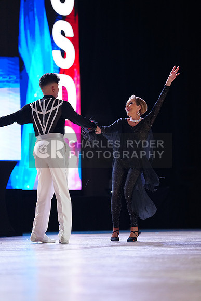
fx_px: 1674
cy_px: 150
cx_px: 100
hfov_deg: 6.9
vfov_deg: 10.3
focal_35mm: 200
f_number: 2.8
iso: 2000
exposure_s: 1/500
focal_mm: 200
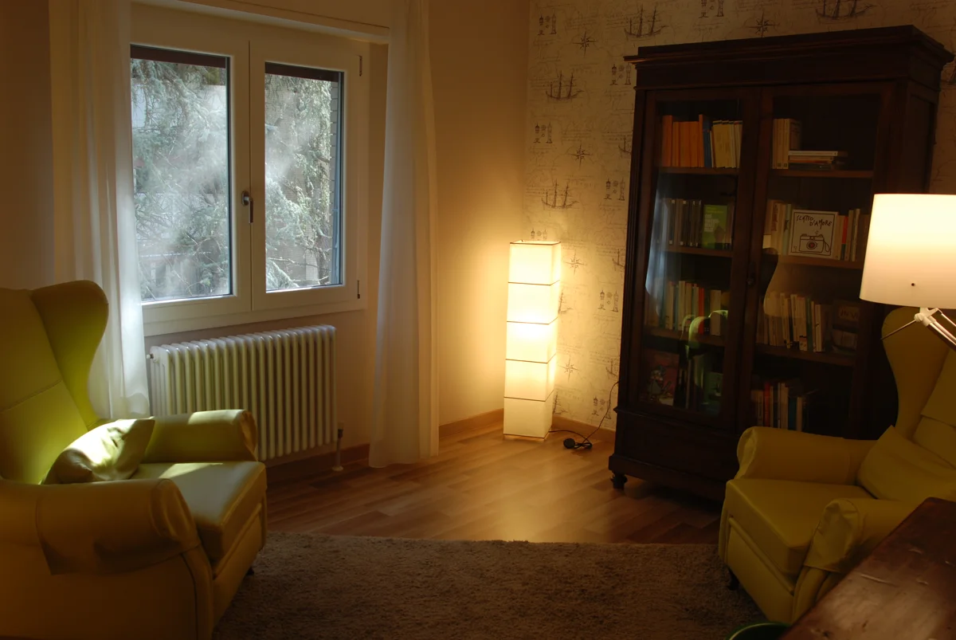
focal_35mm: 30
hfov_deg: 61.9
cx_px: 478
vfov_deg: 43.7
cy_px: 320
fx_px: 798
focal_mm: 20
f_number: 4.5
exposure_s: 1/30
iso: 100
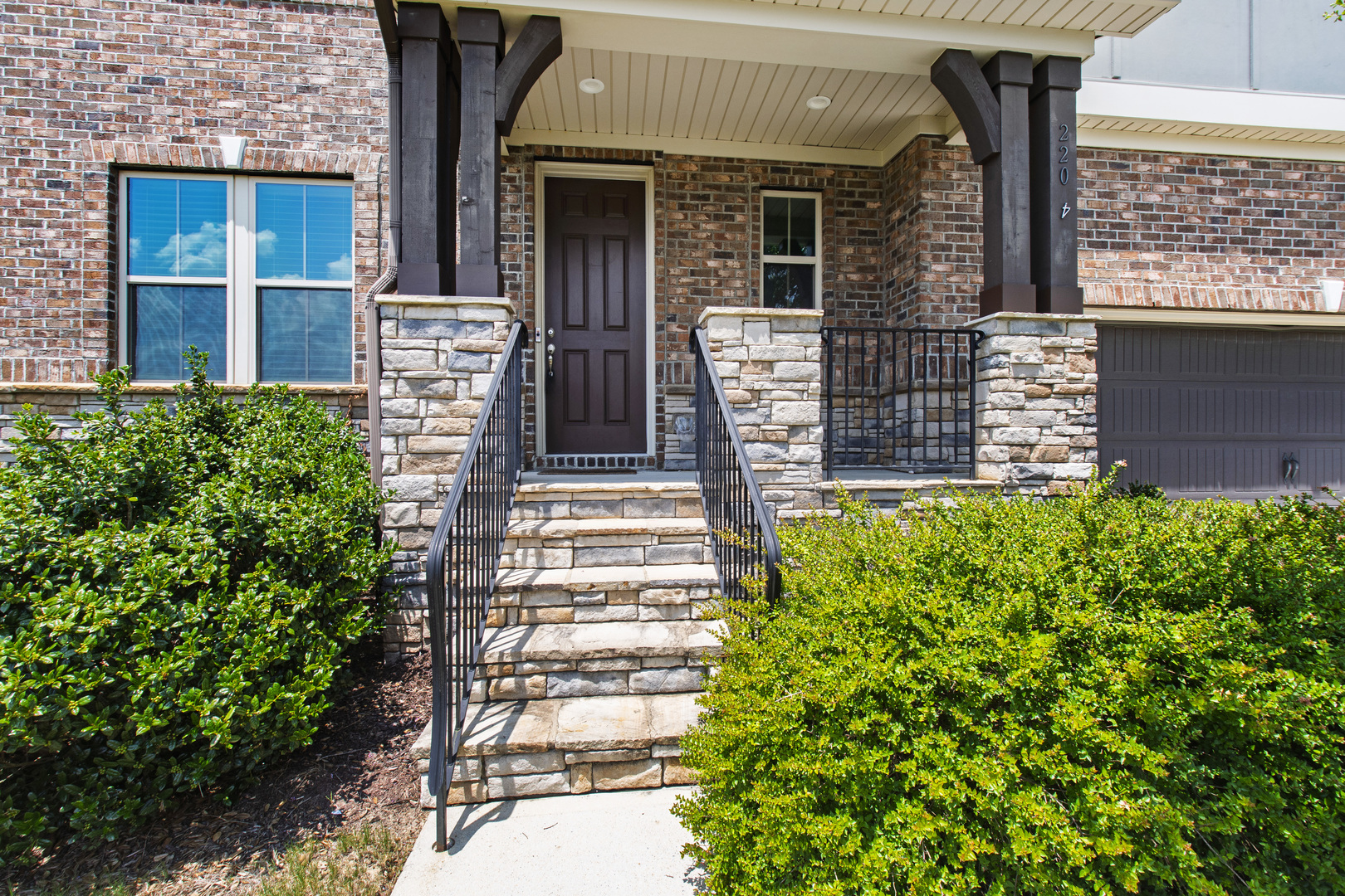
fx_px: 560
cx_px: 672
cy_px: 448
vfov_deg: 77.3
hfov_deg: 100.4
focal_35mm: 15
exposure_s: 1/200
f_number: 8
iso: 100
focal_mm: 10
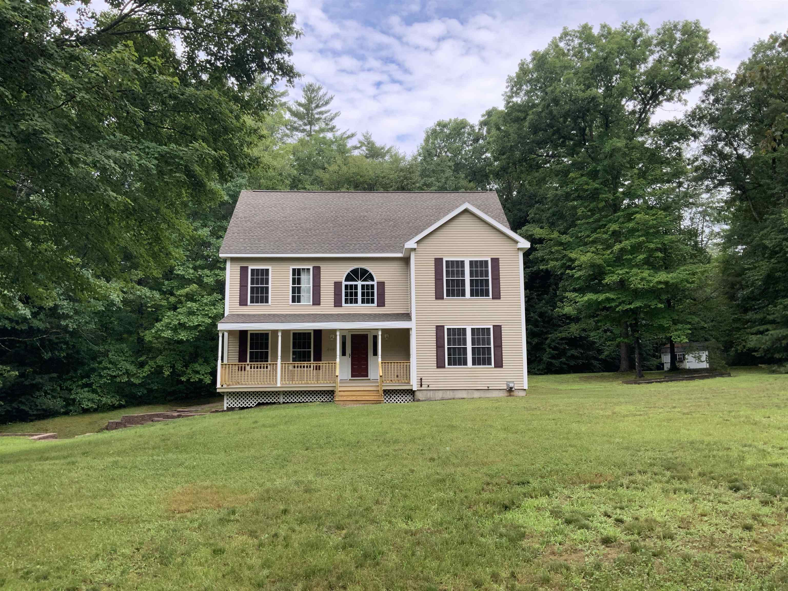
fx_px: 660
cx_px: 394
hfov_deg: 61.7
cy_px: 296
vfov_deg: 48.2
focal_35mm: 29
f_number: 1.8
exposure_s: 1/457
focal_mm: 3
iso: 16
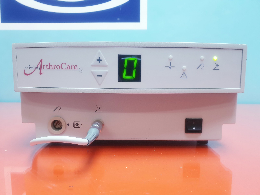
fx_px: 195
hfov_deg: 67.3
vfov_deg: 53.1
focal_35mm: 26
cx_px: 130
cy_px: 98
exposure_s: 1/50
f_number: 2.4
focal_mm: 4.3
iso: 200
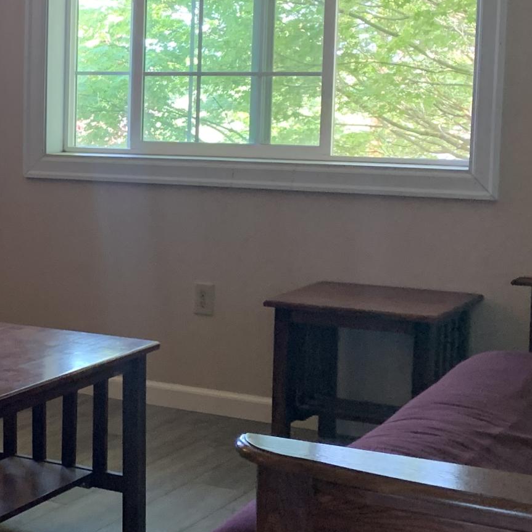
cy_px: 225
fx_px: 1391
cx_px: -141
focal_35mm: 80
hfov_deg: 20.0
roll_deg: -0.3
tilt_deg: -5.6
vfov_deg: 21.6
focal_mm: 4.25
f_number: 1.8
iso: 250
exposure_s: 1/60
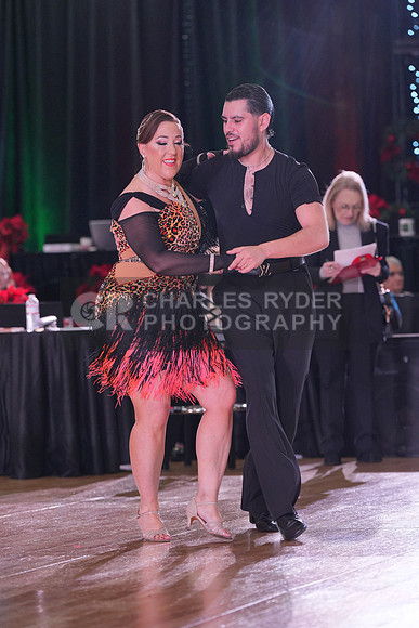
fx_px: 2722
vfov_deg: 13.2
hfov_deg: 8.8
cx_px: 210
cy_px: 314
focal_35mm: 156
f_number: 4
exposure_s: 1/500
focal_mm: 156
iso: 1600
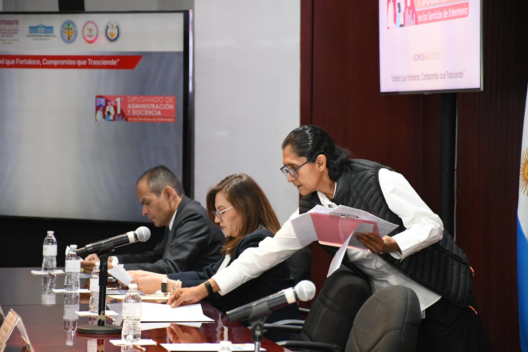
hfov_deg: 13.7
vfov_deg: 9.1
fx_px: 2200
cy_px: 176
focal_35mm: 150
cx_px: 264
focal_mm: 100
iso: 6400
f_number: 5.6
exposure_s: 1/125
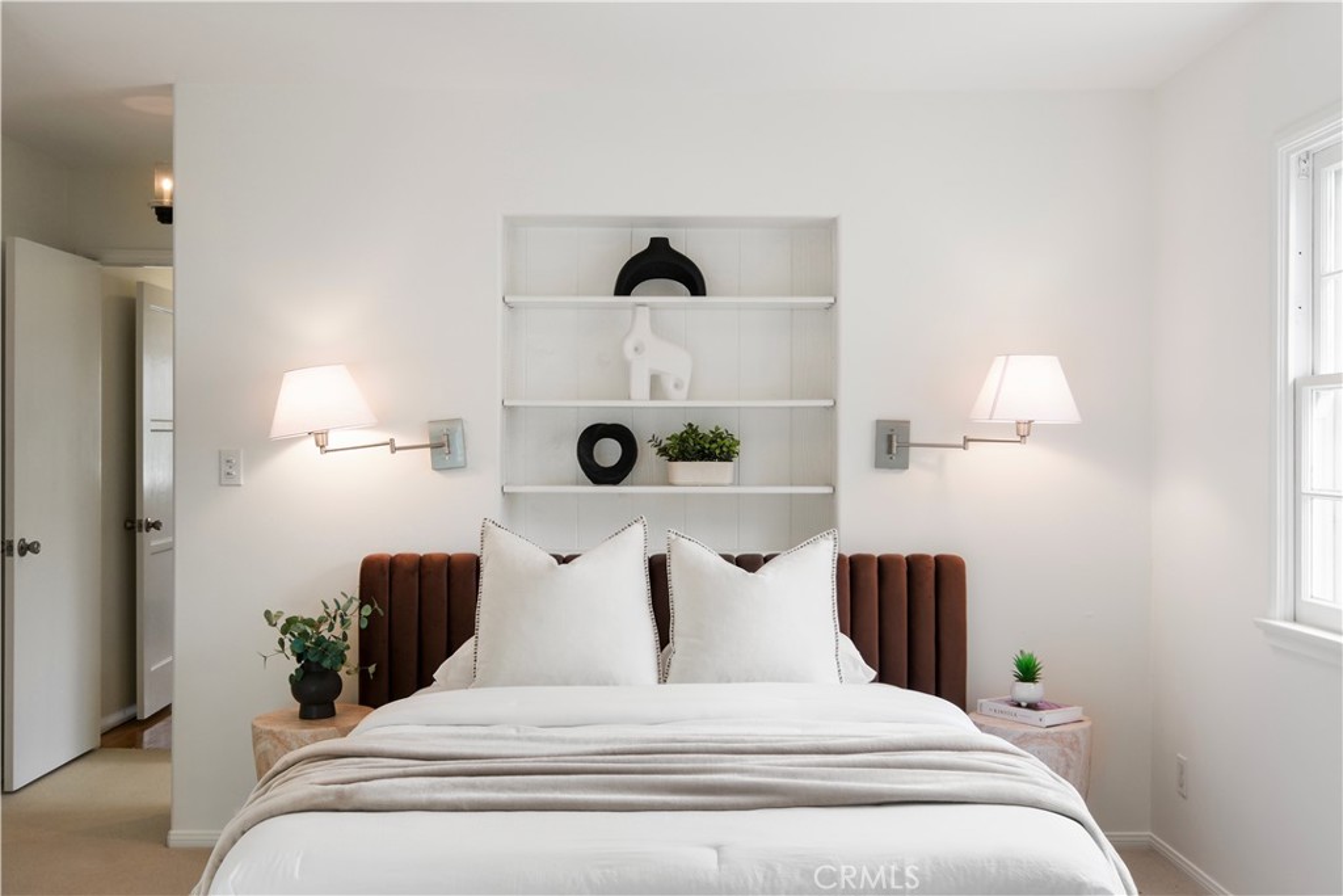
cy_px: 448
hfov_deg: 53.1
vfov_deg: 36.9
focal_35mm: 36
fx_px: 1343
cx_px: 672
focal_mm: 24
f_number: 8
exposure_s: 1/18
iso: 400
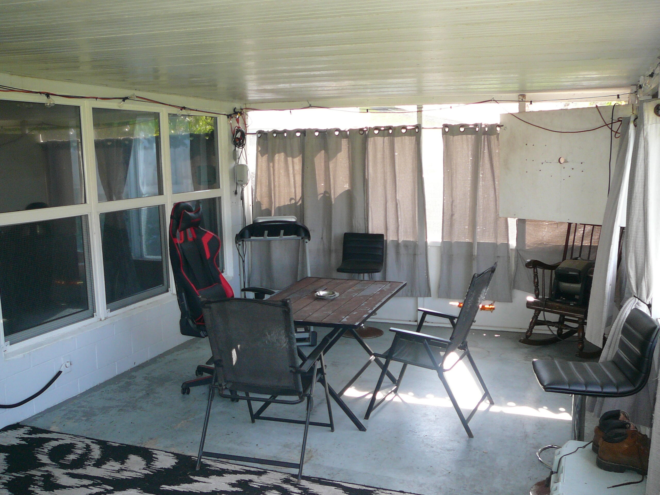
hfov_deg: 52.6
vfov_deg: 40.7
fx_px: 667
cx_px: 330
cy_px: 248
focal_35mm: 35
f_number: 2.8
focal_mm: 5.2
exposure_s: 1/50
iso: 100
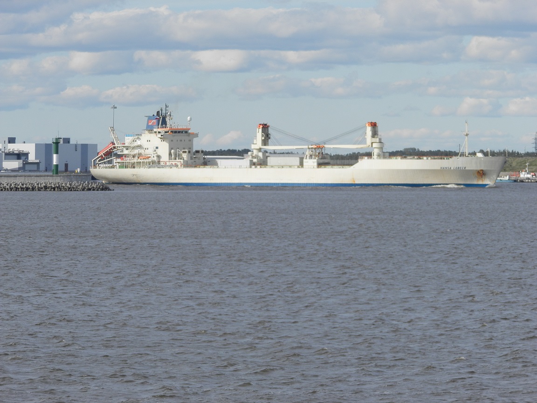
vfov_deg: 6.6
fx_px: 3475
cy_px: 202
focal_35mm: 224
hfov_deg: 8.8
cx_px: 268
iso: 80
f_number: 5.4
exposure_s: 1/400
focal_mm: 40
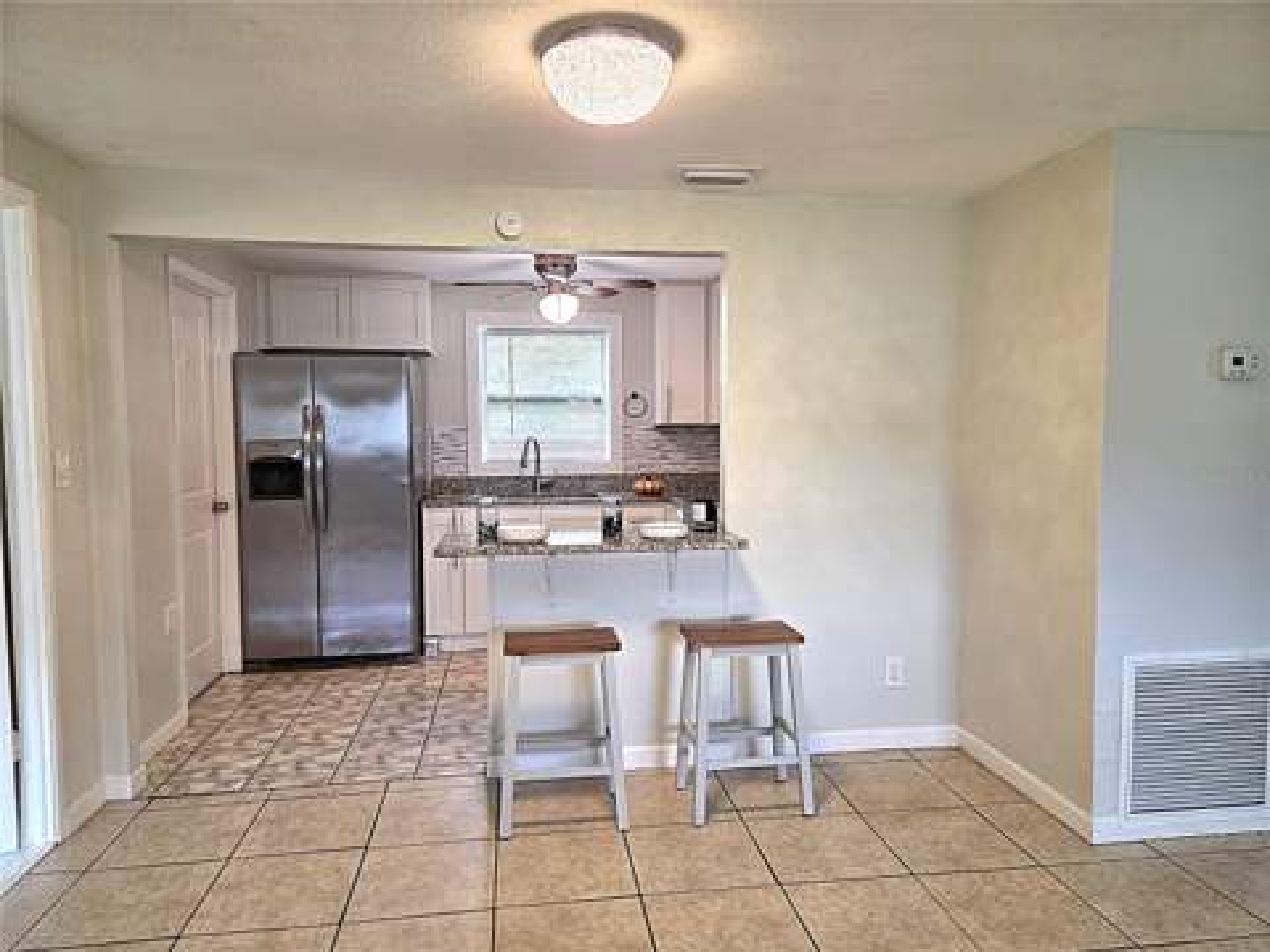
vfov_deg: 58.9
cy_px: 476
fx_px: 844
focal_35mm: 23
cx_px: 635
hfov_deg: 73.9
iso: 125
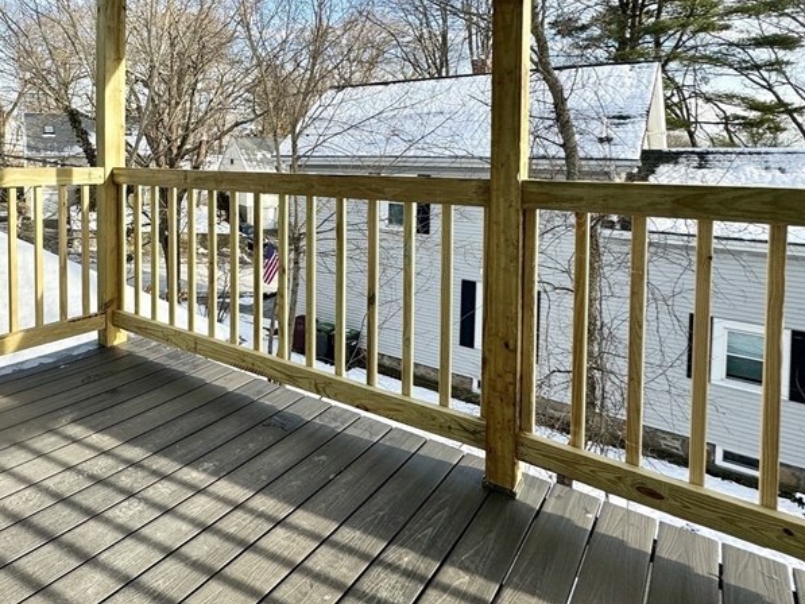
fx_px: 558
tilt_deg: -2.7
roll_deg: +0.3
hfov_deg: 68.2
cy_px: 171
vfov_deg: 54.8
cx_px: 228
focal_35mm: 24
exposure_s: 1/707
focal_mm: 2.22
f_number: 2.2
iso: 40
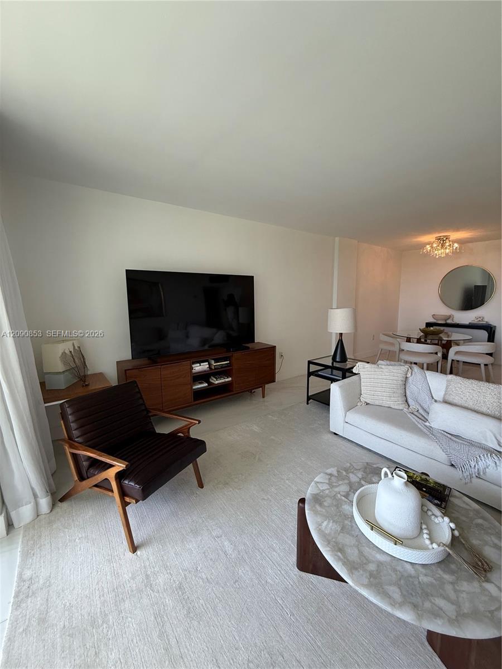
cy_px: 334
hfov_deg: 85.7
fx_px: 271
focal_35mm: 14
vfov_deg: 102.1
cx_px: 251
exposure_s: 1/99
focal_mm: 2.22
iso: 250
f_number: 2.2
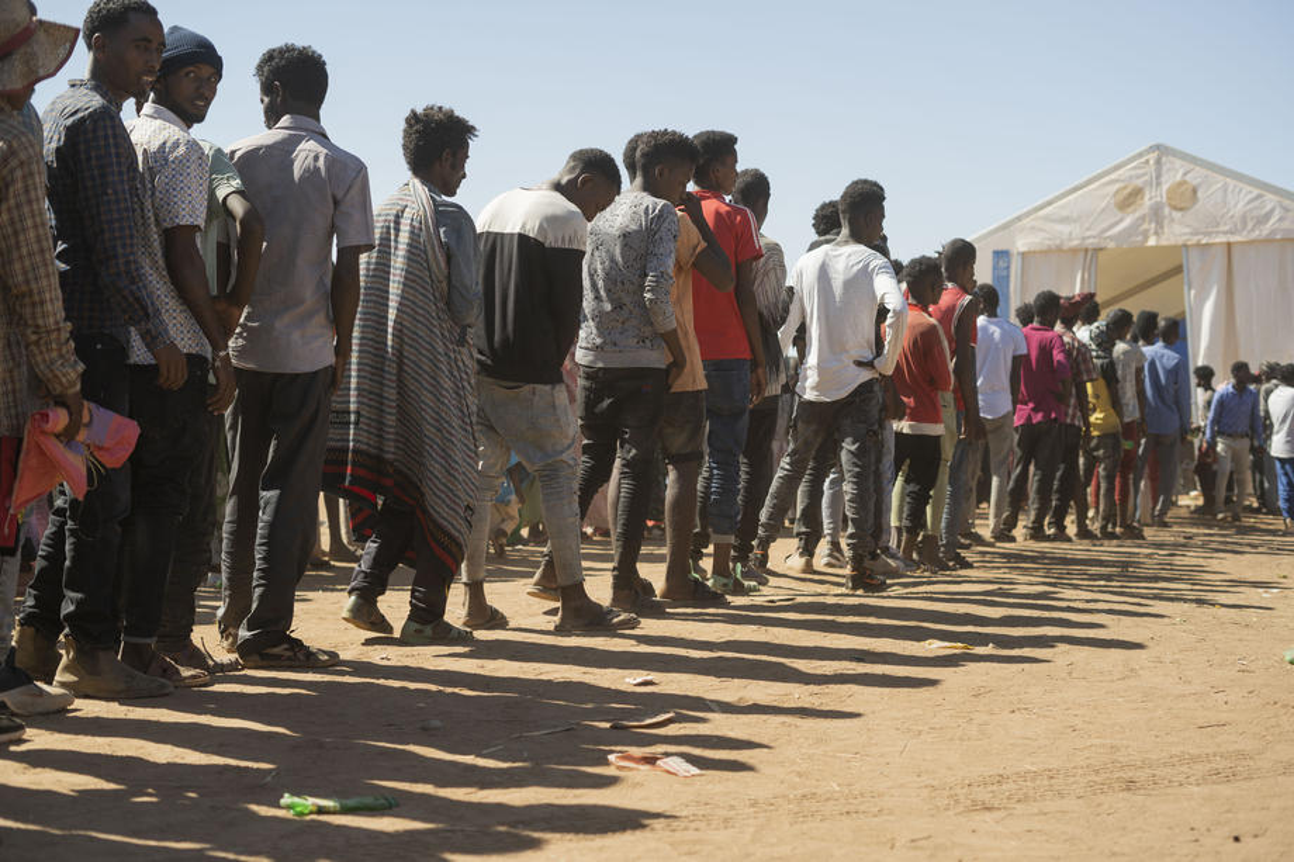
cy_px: 431
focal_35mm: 50
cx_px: 647
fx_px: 1797
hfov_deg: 39.6
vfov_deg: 27.0
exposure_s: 1/160
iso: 100
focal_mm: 50
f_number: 3.2
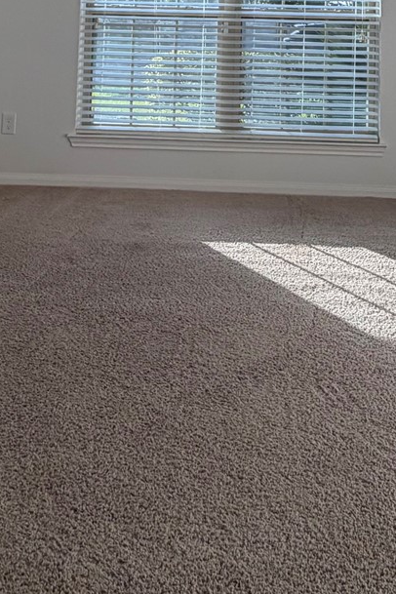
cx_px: 244
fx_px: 808
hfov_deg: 27.4
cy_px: -45
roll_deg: -0.6
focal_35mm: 49
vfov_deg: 35.1
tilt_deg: +6.1
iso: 40
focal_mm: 2.22
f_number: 2.2
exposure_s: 1/223
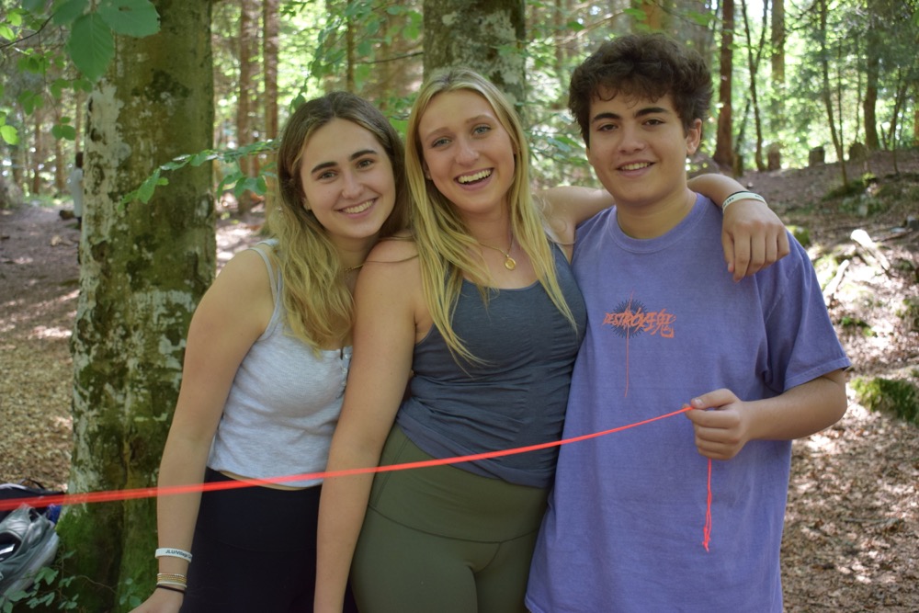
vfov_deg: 31.9
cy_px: 306
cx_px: 460
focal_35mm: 42
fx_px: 1072
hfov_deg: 46.4
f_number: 4.2
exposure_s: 1/60
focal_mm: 28
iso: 720
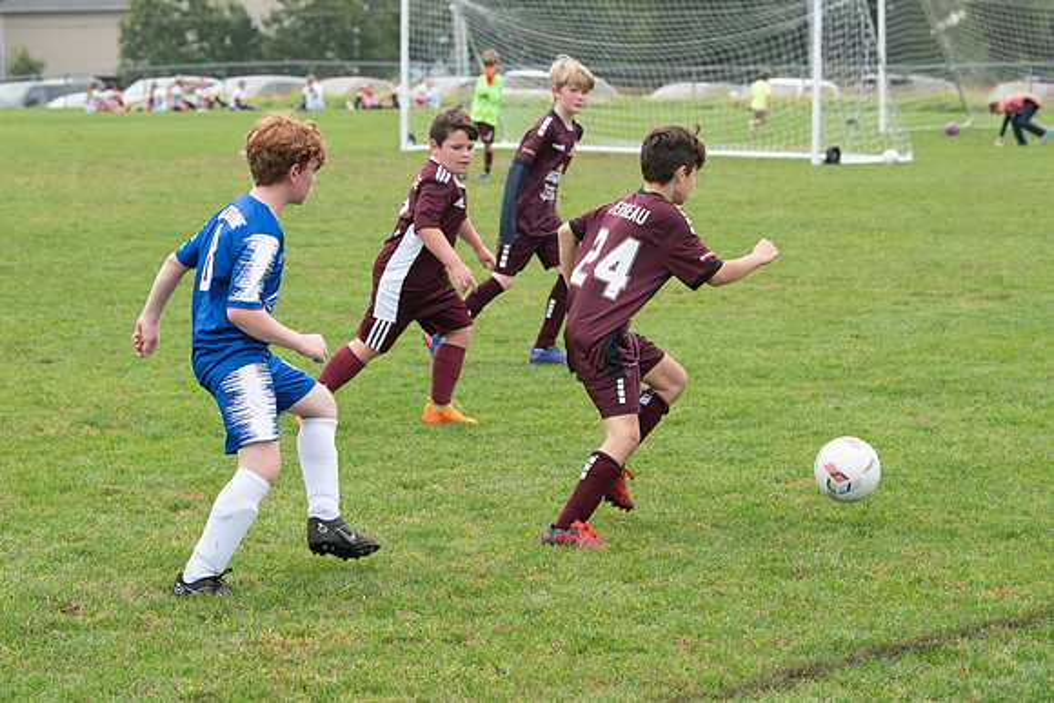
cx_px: 495
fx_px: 3725
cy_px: 330
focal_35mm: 127
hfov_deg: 16.1
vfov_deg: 10.8
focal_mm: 95
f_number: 5.6
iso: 400
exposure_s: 1/640
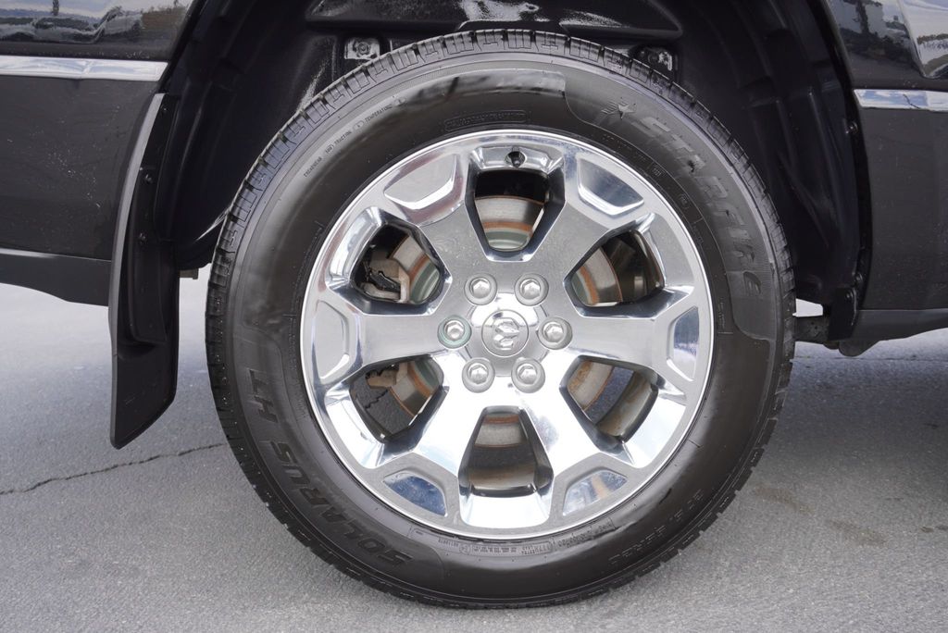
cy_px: 316
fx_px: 909
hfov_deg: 55.1
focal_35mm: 34
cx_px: 474
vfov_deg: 38.4
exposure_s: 1/100
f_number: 5.6
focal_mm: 23
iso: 100
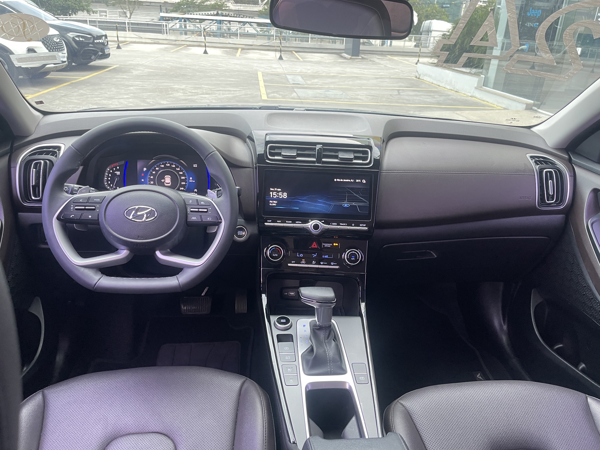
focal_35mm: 25
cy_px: 225
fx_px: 433
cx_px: 300
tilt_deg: -24.3
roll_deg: -3.0
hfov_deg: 69.4
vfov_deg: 54.9
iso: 160
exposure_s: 1/50
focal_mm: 5.1
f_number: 1.6
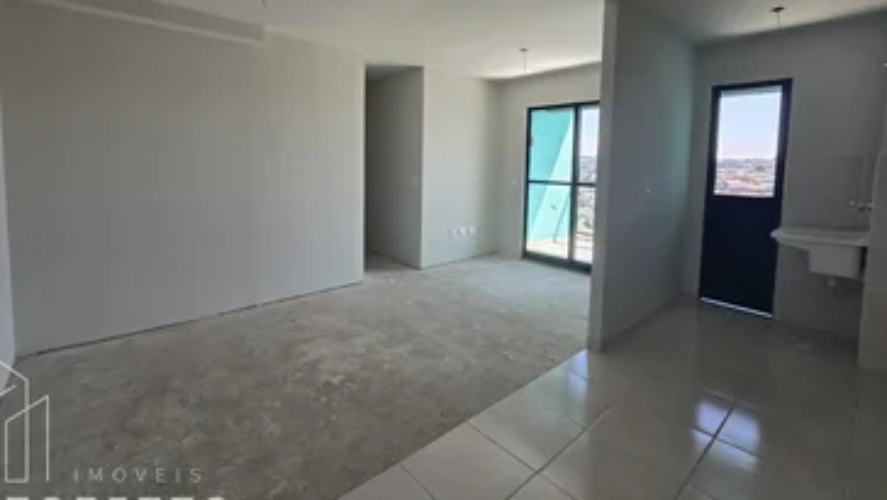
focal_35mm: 15
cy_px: 191
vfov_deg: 69.6
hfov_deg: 102.9
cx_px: 424
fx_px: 353
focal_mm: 2.2
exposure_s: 1/216
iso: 50
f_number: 2.2
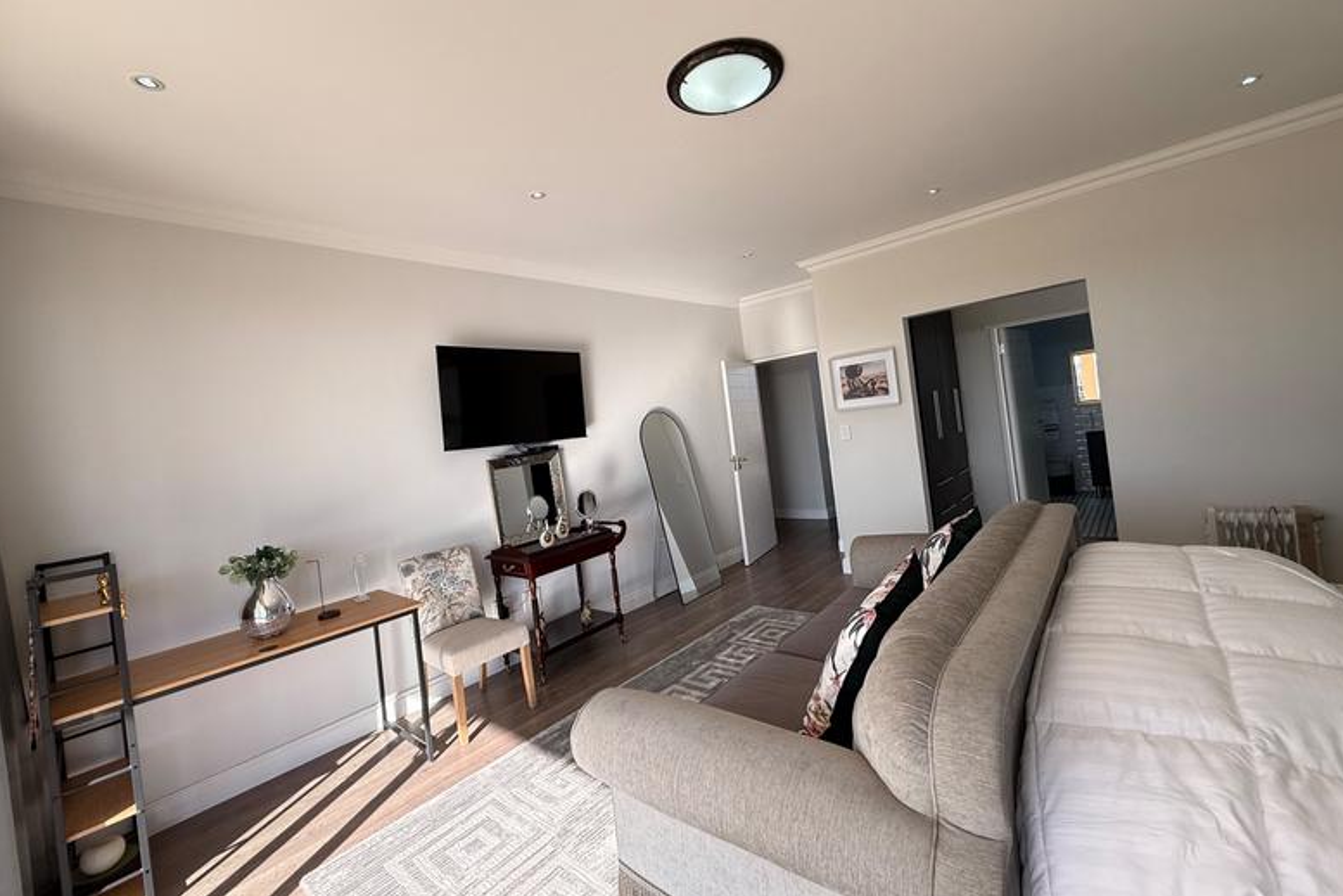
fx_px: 560
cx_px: 674
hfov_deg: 100.4
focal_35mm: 15
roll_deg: +7.1
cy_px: 419
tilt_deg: +1.1
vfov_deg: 77.2
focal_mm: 2.22
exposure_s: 1/214
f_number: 2.2
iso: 50
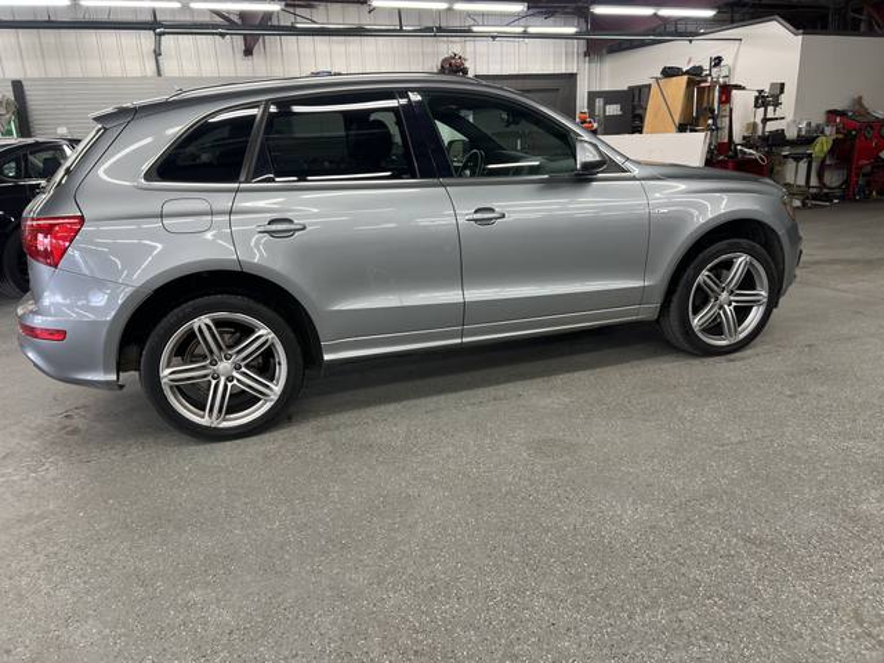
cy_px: 332
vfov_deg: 53.1
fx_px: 664
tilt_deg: -17.8
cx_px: 442
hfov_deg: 67.3
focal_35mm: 26
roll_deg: +2.1
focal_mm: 5.7
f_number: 1.5
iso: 80
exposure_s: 1/60
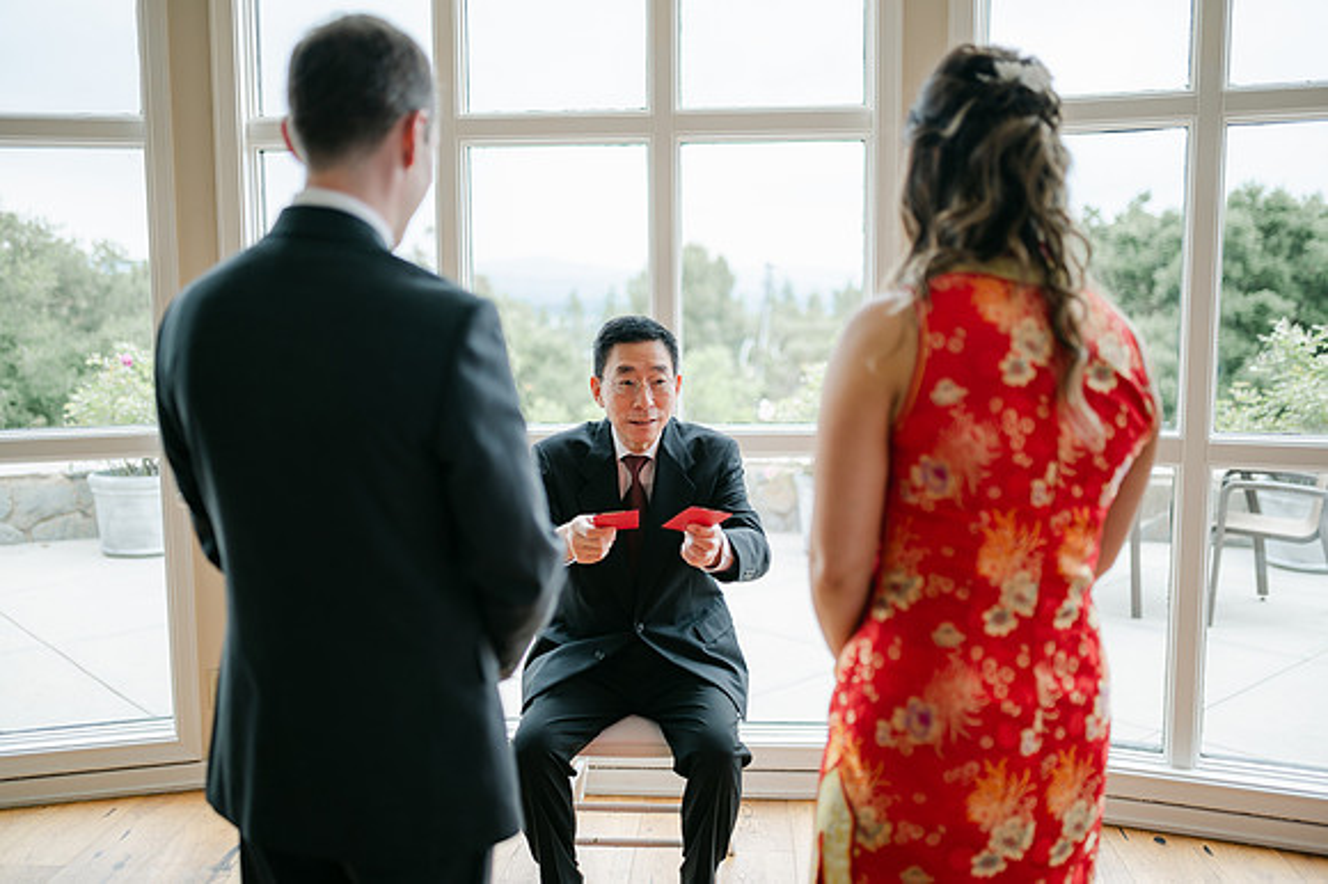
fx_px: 1290
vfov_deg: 37.8
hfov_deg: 54.5
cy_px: 442
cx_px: 664
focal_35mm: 35
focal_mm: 35
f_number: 1.4
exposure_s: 1/1000
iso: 100
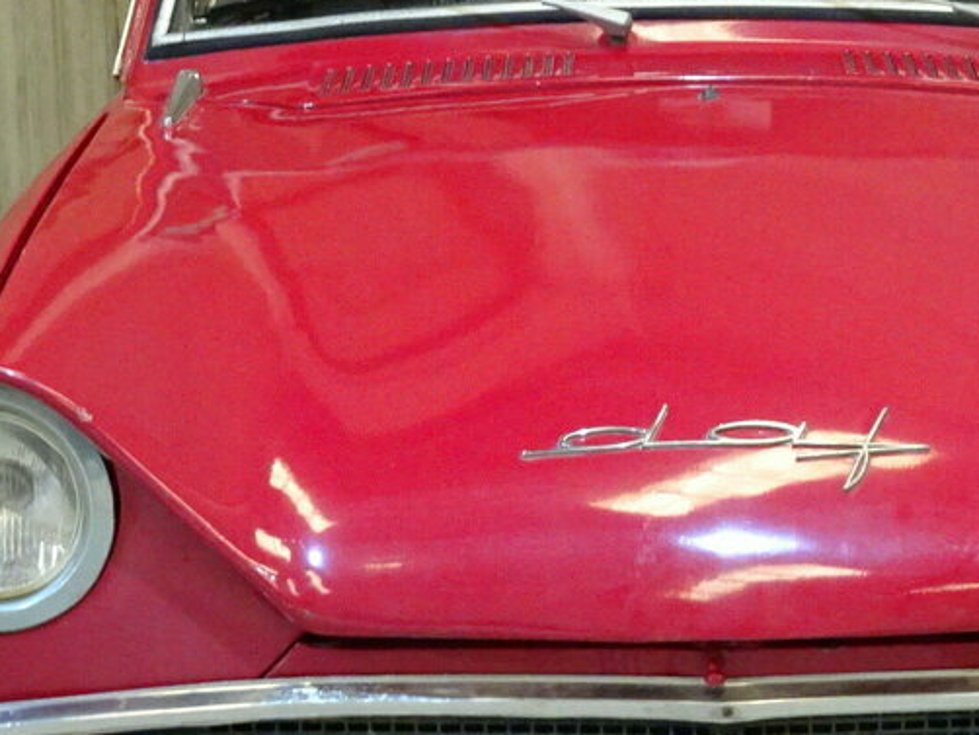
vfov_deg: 15.1
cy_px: 411
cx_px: 696
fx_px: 2773
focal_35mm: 98
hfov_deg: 19.9
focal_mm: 7.05
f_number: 4
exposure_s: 1/15
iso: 800
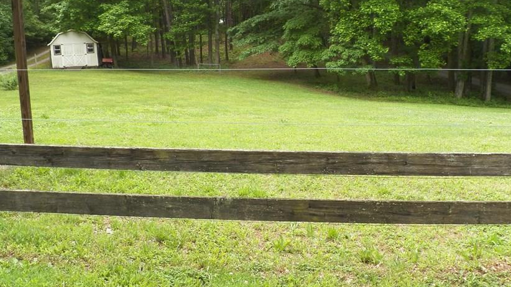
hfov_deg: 52.7
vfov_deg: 31.1
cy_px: 121
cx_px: 279
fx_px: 515
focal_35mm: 38
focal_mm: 4.9
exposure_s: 1/160
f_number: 4
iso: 125
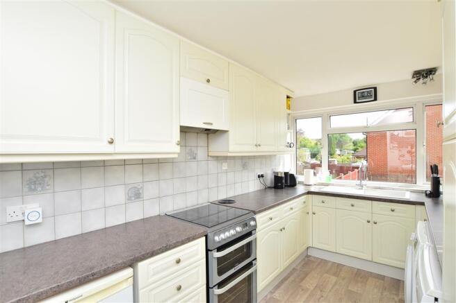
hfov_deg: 100.4
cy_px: 152
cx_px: 228
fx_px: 190
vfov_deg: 77.3
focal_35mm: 15
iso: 200
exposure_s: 1/200
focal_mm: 10
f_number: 7.1
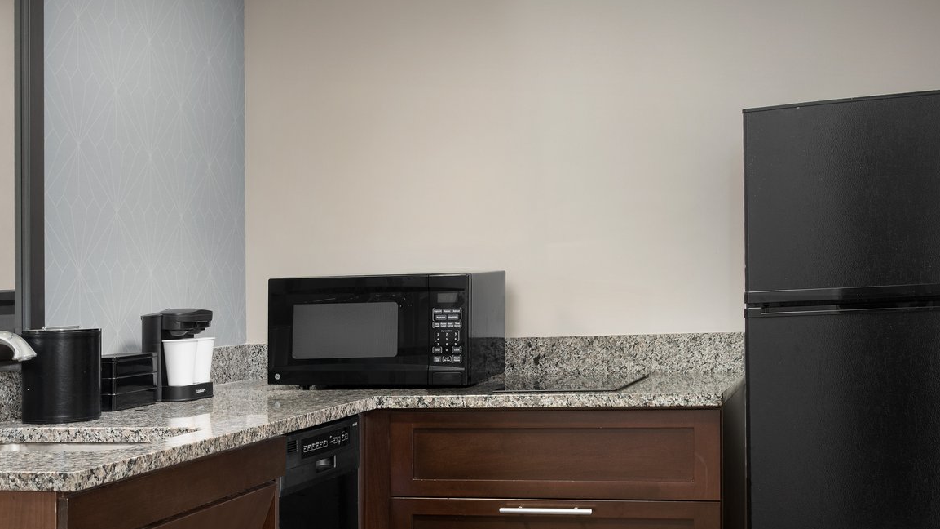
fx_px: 1296
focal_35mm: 52
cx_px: 399
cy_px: 401
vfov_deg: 22.8
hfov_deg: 39.8
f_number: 11
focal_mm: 32
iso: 400
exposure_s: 1/250
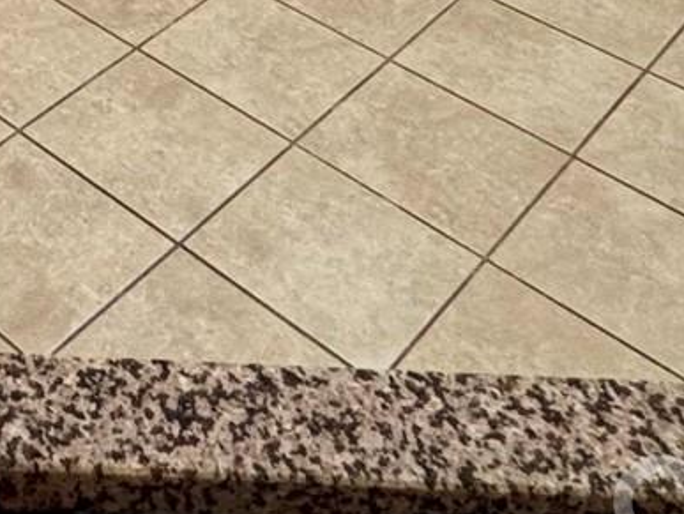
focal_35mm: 74
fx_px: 1464
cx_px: -133
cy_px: -721
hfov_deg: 24.0
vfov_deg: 13.9
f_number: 2.2
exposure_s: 1/120
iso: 250
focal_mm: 2.22
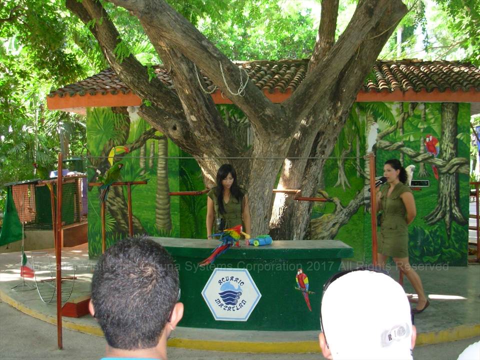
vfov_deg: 32.2
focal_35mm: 45
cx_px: 240
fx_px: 624
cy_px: 180
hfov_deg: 42.1
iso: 100
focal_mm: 7.5
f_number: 3.1
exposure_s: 1/64
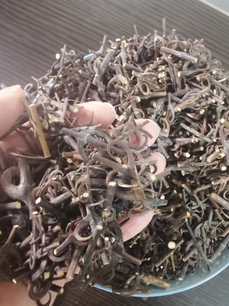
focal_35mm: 27
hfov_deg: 51.3
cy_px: 153
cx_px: 114
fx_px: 238
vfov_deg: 65.3
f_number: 2.2
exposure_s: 1/25
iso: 1250
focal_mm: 2.26
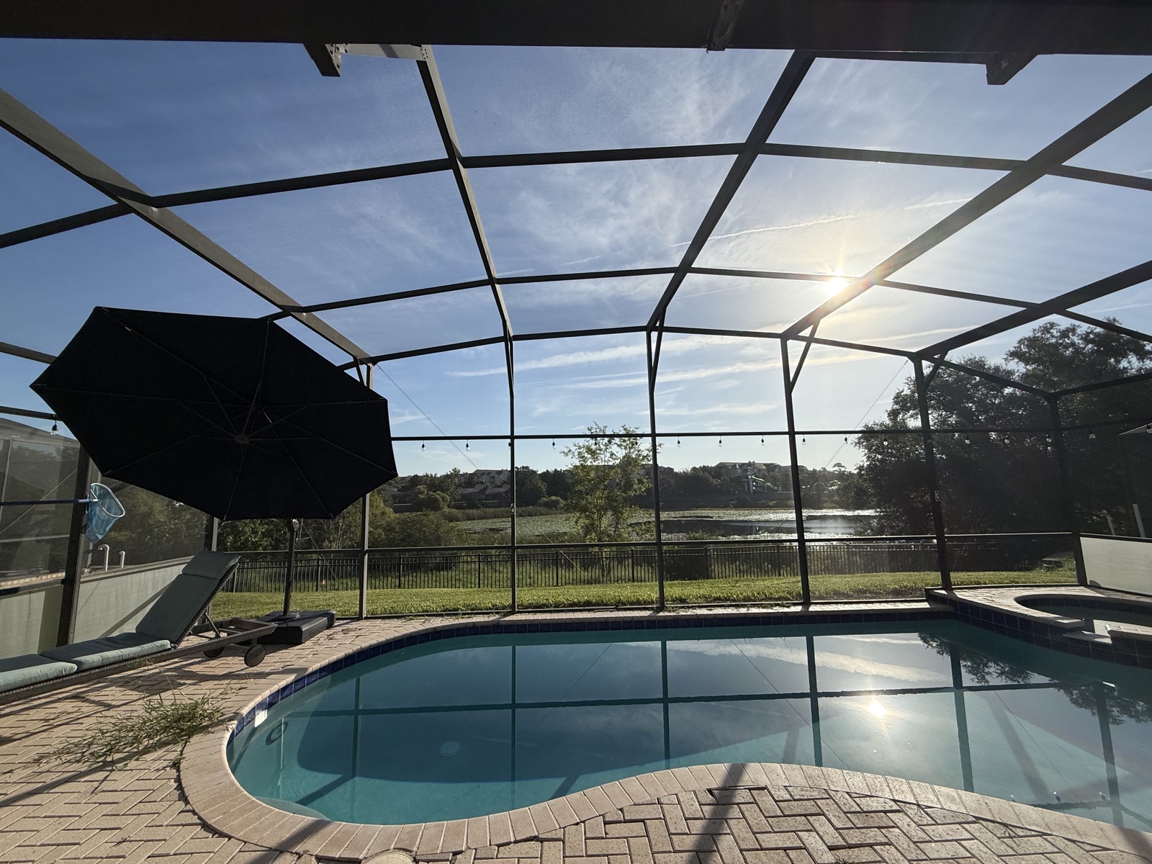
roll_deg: +1.9
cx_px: 576
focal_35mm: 14
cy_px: 432
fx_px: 466
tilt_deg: +6.6
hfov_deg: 102.1
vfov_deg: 85.7
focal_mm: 2.22
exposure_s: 1/3460
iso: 50
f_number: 2.2
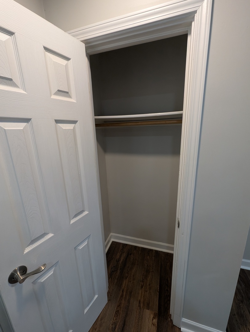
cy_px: 166
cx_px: 125
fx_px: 125
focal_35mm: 13
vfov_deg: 106.1
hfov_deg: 90.1
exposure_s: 1/120
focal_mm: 1.95
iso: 203
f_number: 2.2
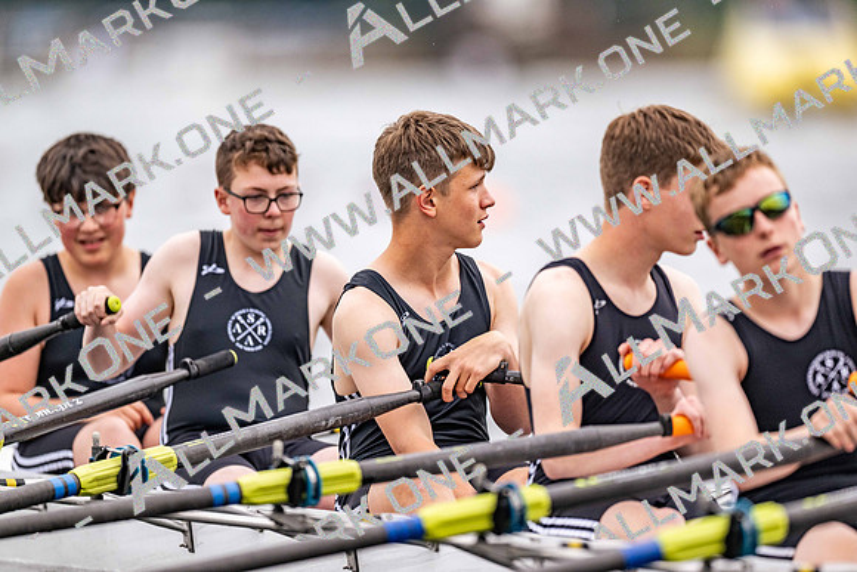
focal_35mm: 600
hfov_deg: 3.4
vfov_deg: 2.3
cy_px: 286
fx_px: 14286
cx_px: 428
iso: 1000
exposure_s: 1/2500
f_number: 4
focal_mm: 600
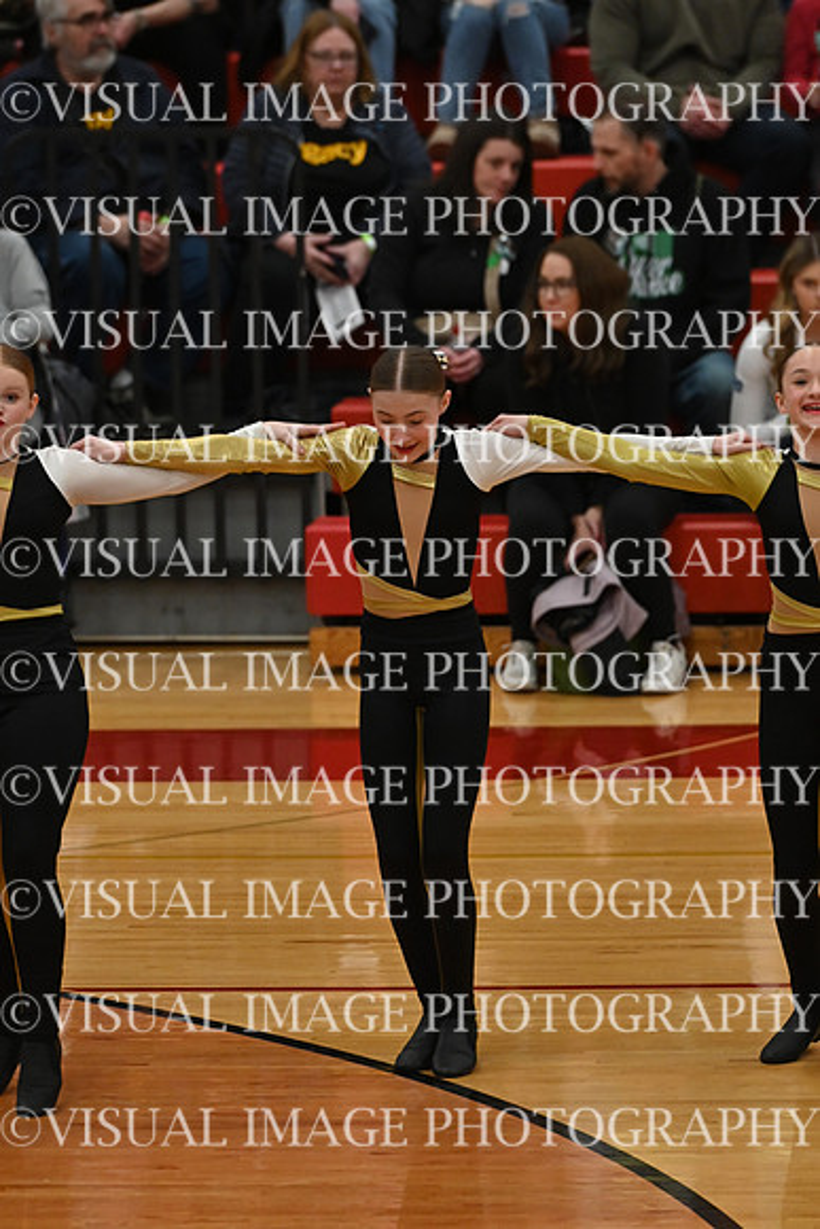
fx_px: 10243
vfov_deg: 6.9
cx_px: 410
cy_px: 614
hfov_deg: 4.6
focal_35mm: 300
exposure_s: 1/400
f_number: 4
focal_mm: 200
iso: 3200
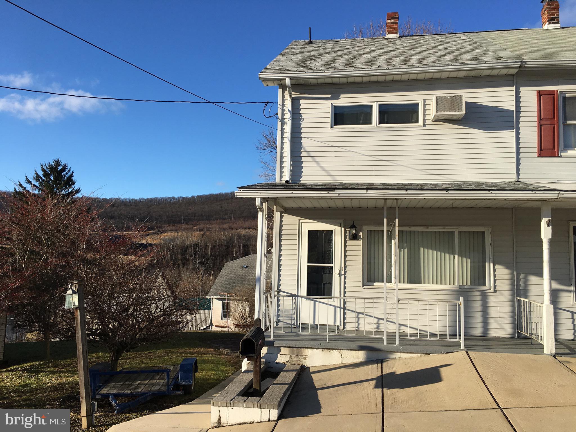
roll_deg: -1.3
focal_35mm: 29
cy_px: 216
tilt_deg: +5.8
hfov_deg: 61.7
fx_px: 483
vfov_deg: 48.2
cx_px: 288
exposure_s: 1/1350
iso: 25
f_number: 2.2
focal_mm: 4.15
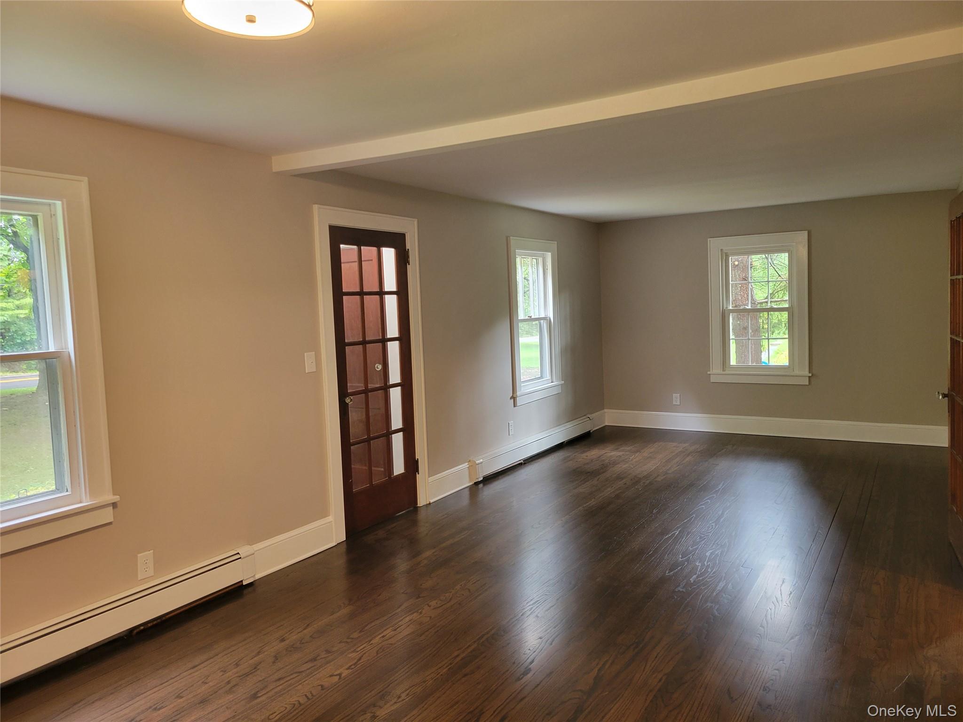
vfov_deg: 53.1
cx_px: 482
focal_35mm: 26
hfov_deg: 67.3
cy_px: 361
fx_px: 723
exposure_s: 1/40
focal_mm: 5.4
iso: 200
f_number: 1.8
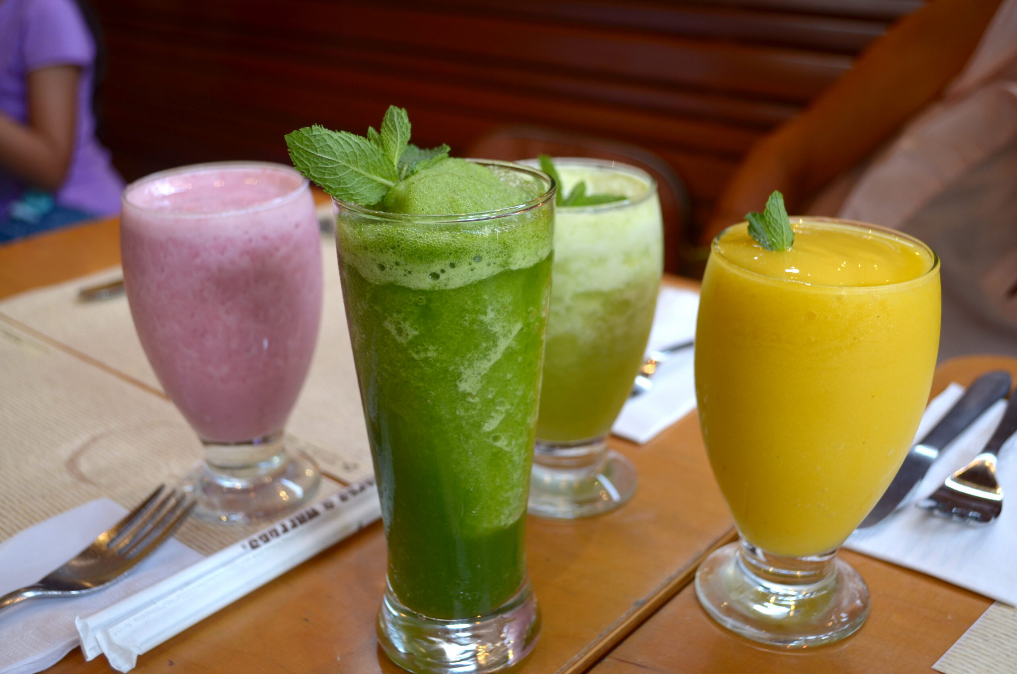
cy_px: 337
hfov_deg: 49.6
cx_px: 508
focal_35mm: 39
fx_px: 1100
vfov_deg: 34.1
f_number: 4.2
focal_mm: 26
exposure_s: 1/8
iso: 200
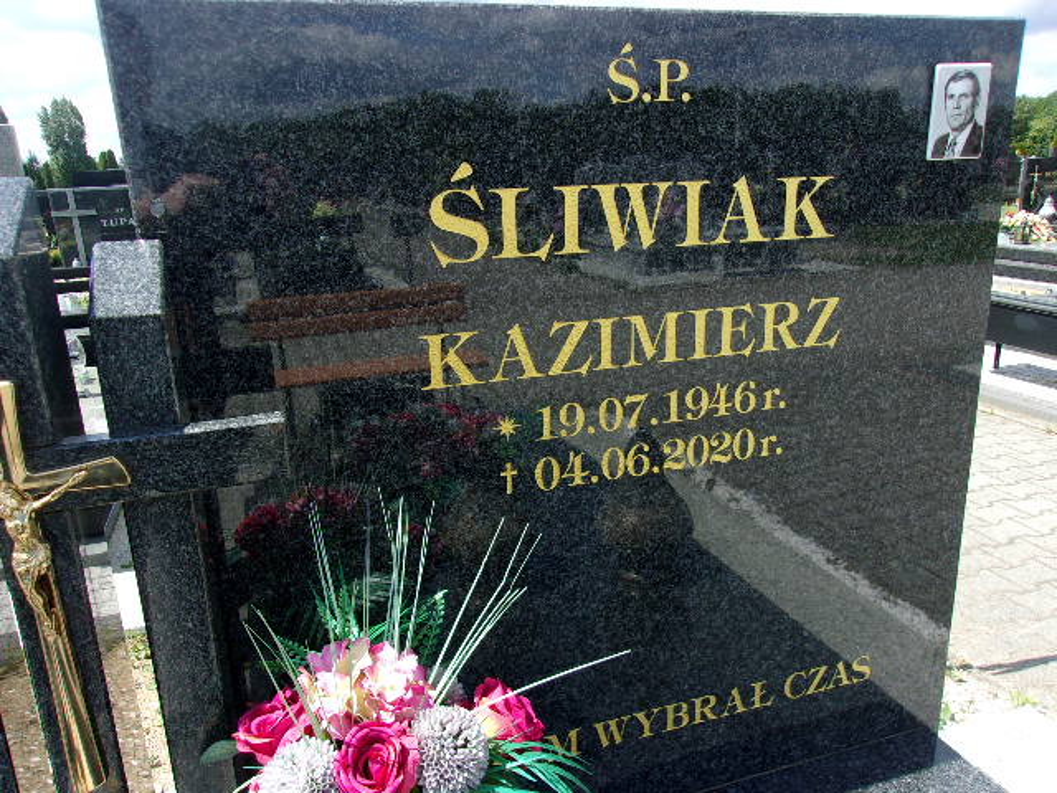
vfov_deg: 51.4
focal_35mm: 27
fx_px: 824
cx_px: 528
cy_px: 396
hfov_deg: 65.3
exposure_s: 1/50
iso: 80
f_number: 10.4
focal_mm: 4.9
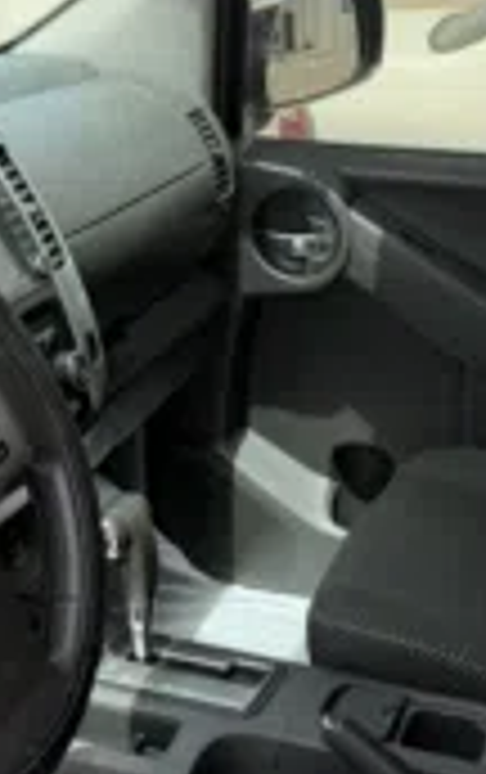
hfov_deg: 22.0
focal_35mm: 59
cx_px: 288
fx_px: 1246
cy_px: 590
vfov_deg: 33.7
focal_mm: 6.76
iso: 80
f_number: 1.78
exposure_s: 1/931
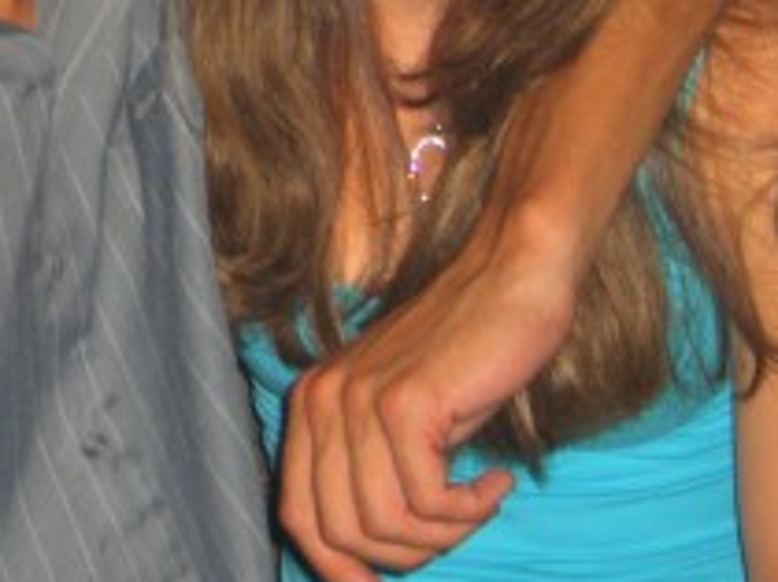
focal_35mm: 163
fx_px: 3659
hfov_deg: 12.1
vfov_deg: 9.0
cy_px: 4
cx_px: 141
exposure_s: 1/60
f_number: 3.6
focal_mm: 11.8
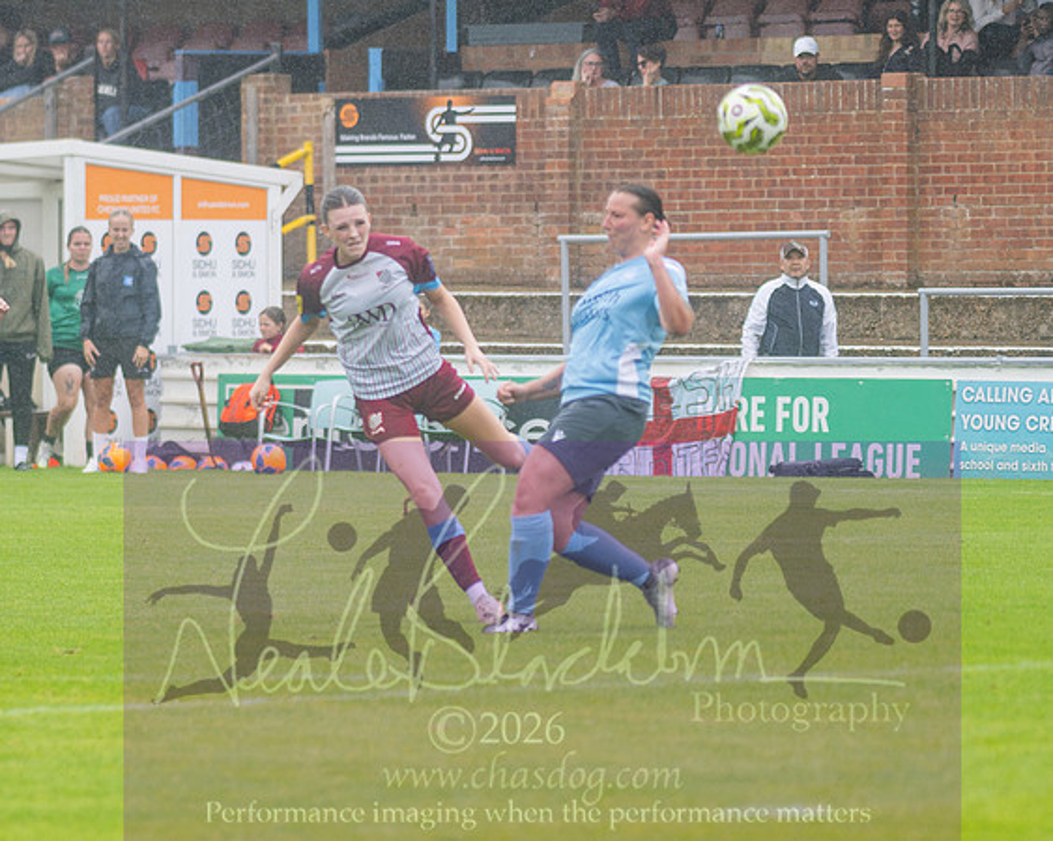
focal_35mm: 370
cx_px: 413
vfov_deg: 4.2
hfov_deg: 5.2
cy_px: 365
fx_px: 11530
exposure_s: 1/1600
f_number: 2.8
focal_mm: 140
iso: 360
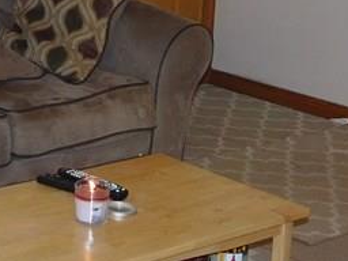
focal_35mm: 120
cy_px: -48
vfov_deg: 12.1
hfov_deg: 15.9
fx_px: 1206
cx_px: -37
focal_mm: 5.3
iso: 200
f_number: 3.2
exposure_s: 1/30
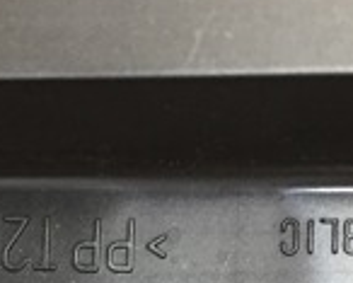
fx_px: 1296
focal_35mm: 124
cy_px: 508
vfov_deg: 11.5
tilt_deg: -59.7
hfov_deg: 15.4
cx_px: 80
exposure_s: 1/33
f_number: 2.2
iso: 250
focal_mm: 4.15
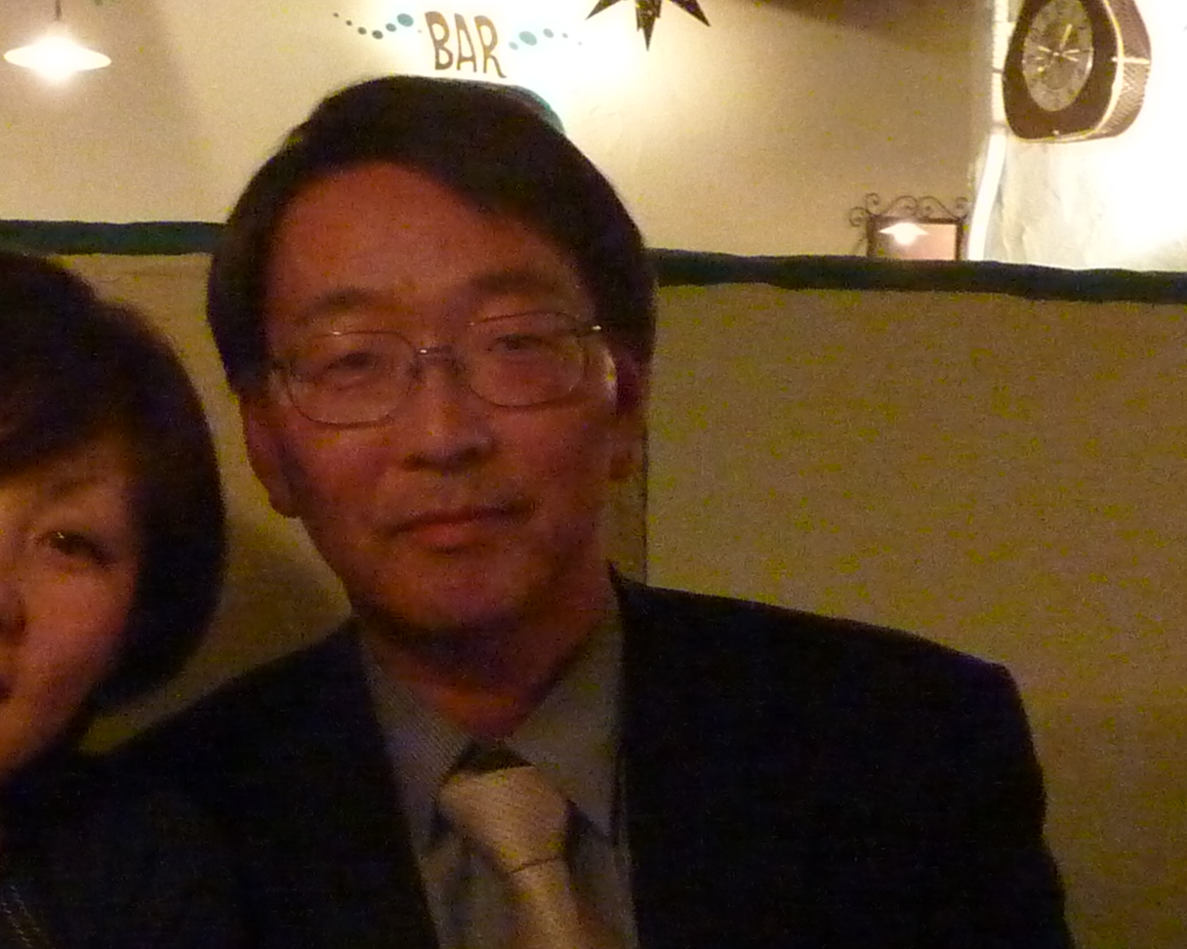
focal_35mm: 74
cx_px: 336
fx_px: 2599
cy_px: 583
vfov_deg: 20.7
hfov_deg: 25.5
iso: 800
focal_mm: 4.1
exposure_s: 1/10
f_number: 3.3
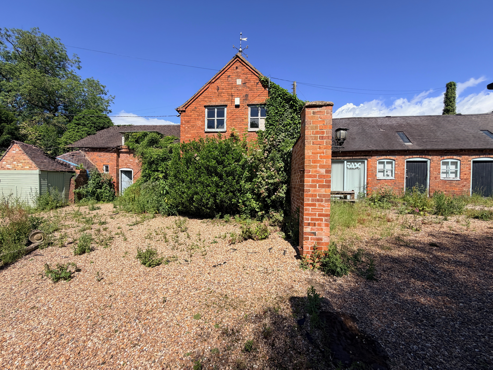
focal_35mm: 14
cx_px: 246
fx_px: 199
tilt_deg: -0.8
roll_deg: -0.7
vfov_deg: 85.7
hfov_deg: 102.1
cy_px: 185
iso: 25
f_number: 2.2
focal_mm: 2.22
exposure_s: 1/770
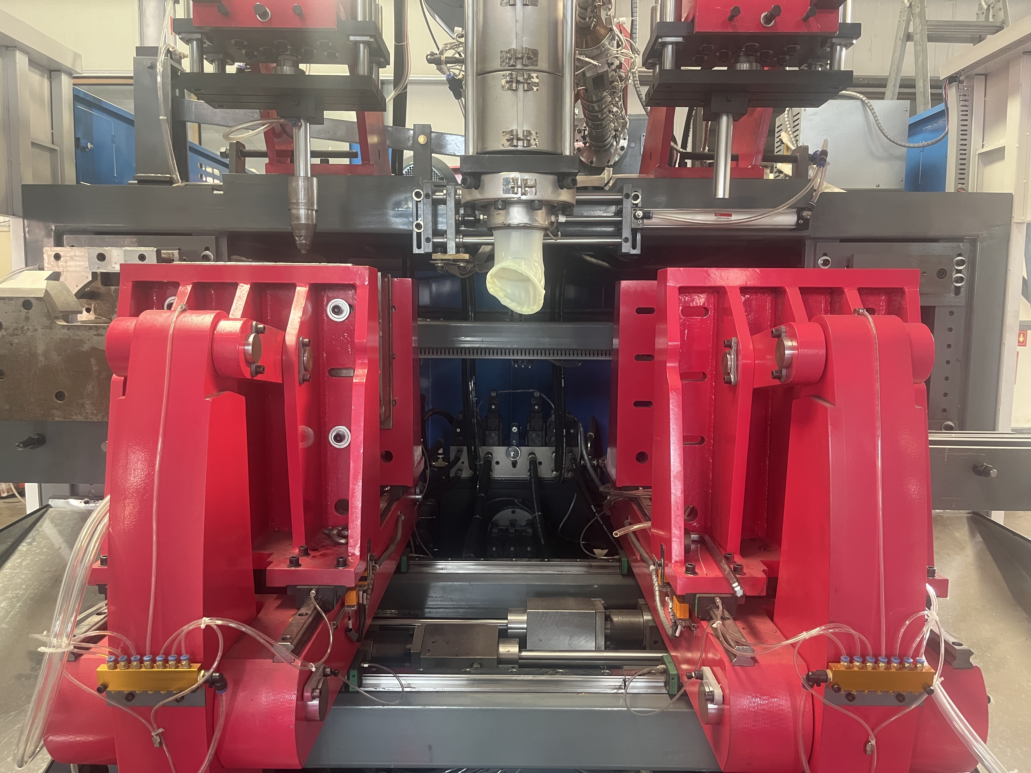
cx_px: 516
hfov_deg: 67.3
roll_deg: -0.3
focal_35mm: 26
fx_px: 774
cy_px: 386
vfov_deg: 53.1
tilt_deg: -5.9
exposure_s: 1/60
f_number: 1.6
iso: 400
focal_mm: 5.1
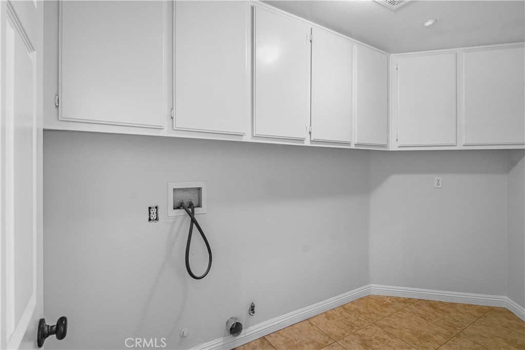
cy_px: 175
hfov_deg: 96.7
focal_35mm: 16
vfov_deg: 73.8
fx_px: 233
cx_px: 262
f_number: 8
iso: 400
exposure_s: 1/6
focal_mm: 11
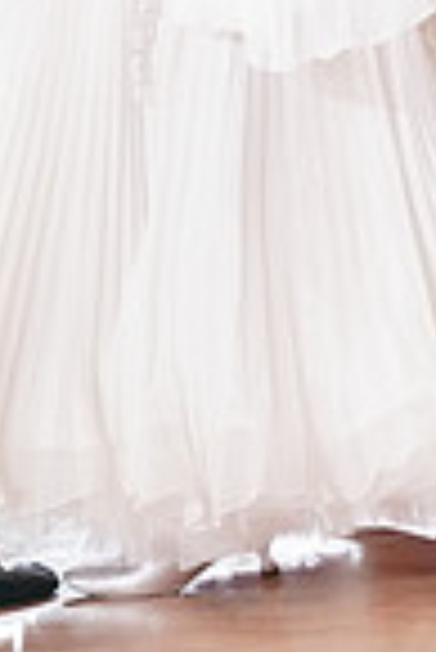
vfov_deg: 3.2
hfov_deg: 2.2
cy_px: -337
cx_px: 299
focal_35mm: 638
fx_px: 11562
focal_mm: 160
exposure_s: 1/500
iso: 2500
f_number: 3.2
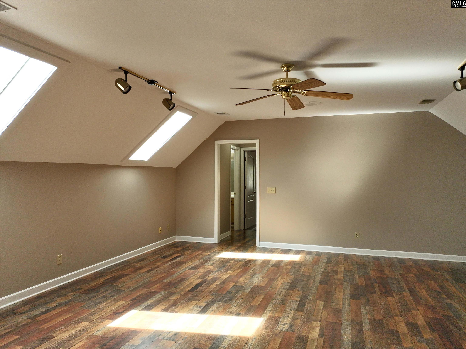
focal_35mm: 24
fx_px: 323
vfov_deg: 56.8
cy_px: 174
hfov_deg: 71.6
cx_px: 233
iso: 400
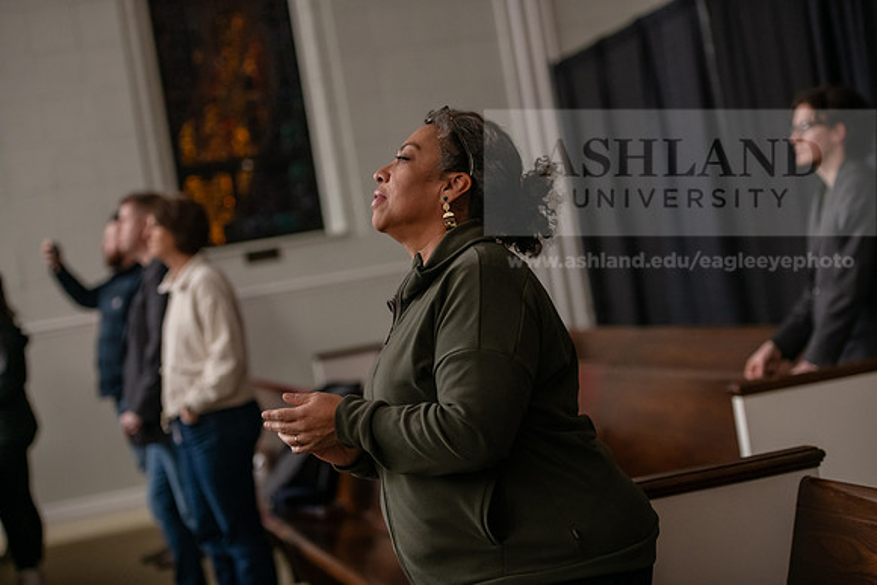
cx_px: 438
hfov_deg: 25.4
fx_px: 1949
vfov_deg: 17.1
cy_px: 292
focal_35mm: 80
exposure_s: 1/80
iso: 2500
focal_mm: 80
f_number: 2.8
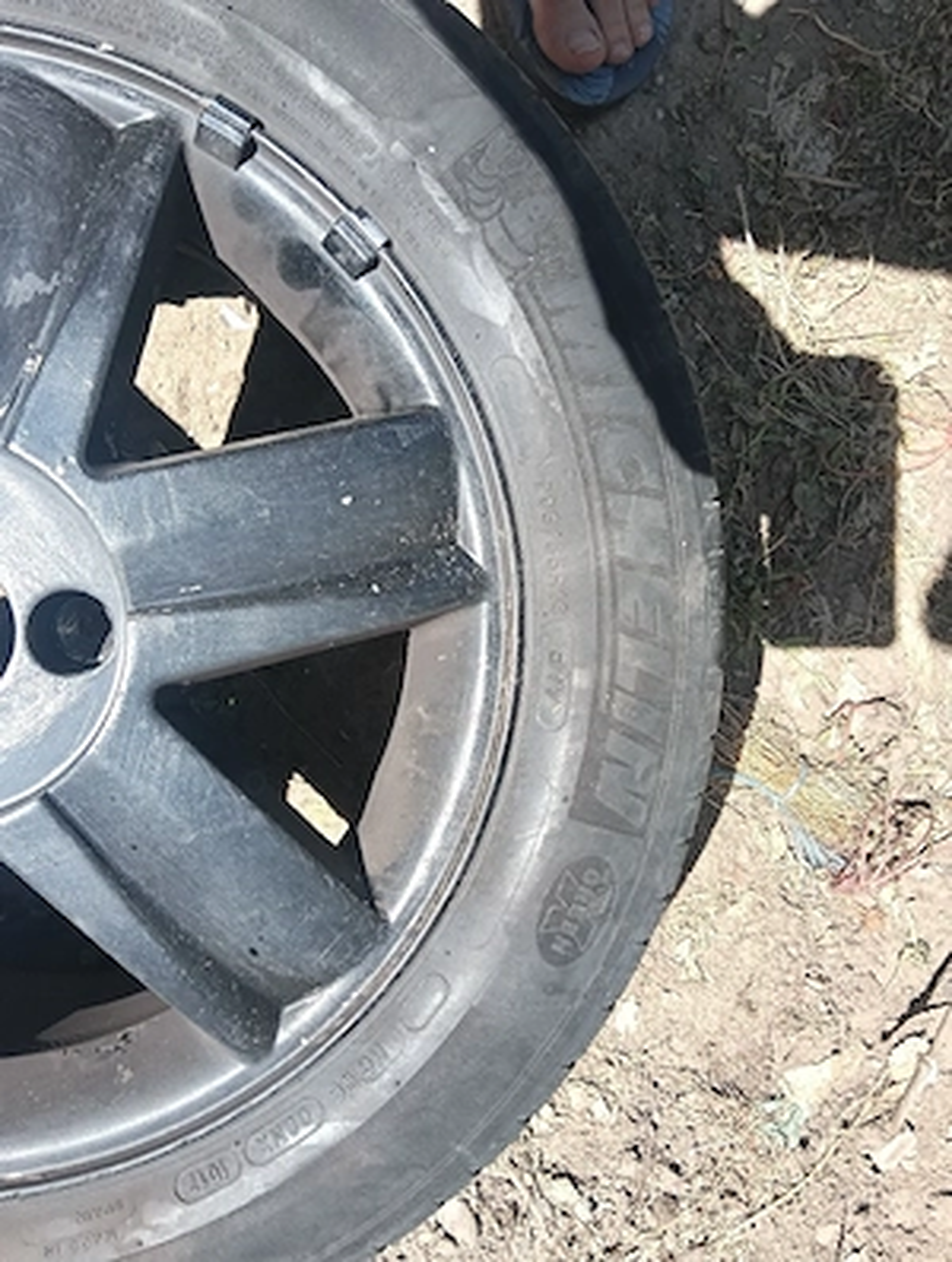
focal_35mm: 27
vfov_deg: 65.2
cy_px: 631
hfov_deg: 51.5
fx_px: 987
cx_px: 476
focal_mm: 3.98
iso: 50
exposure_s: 1/323
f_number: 1.8
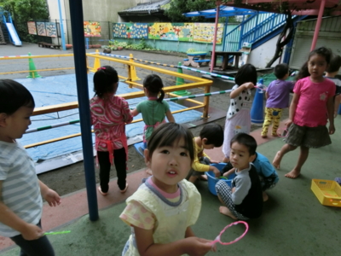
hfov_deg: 69.4
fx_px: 246
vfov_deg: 54.9
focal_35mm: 25
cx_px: 170
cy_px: 128
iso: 125
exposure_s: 1/125
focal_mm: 4.5
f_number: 3.5
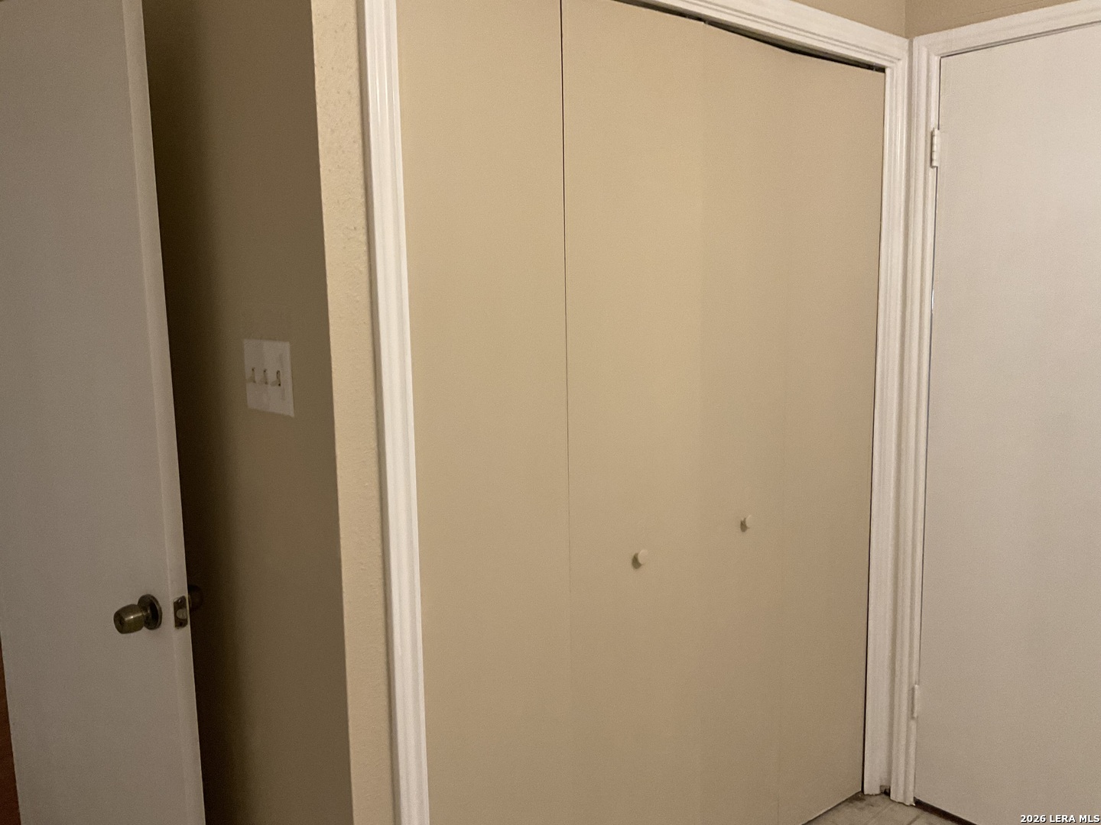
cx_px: 550
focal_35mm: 29
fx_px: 922
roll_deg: +1.4
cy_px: 412
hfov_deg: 61.7
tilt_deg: -7.1
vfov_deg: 48.2
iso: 160
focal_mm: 3
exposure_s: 1/60
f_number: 1.8
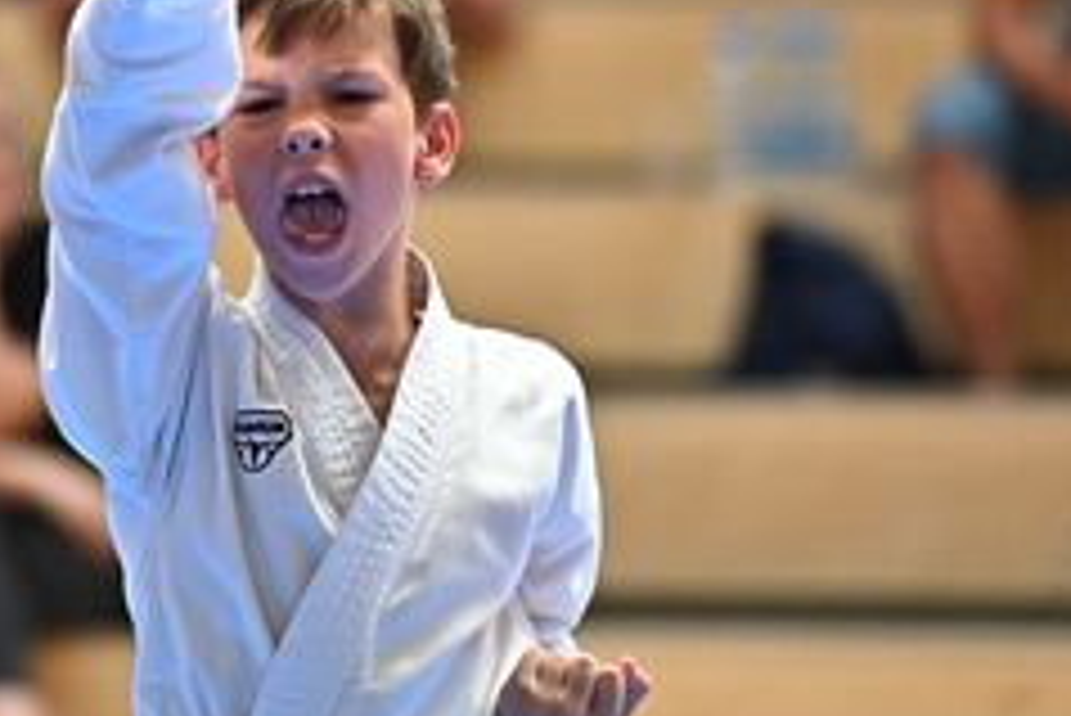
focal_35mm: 378
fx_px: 11252
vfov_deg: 3.6
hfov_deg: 5.4
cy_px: 108
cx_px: 310
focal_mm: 200
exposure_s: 1/2500
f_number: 2.8
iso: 2000
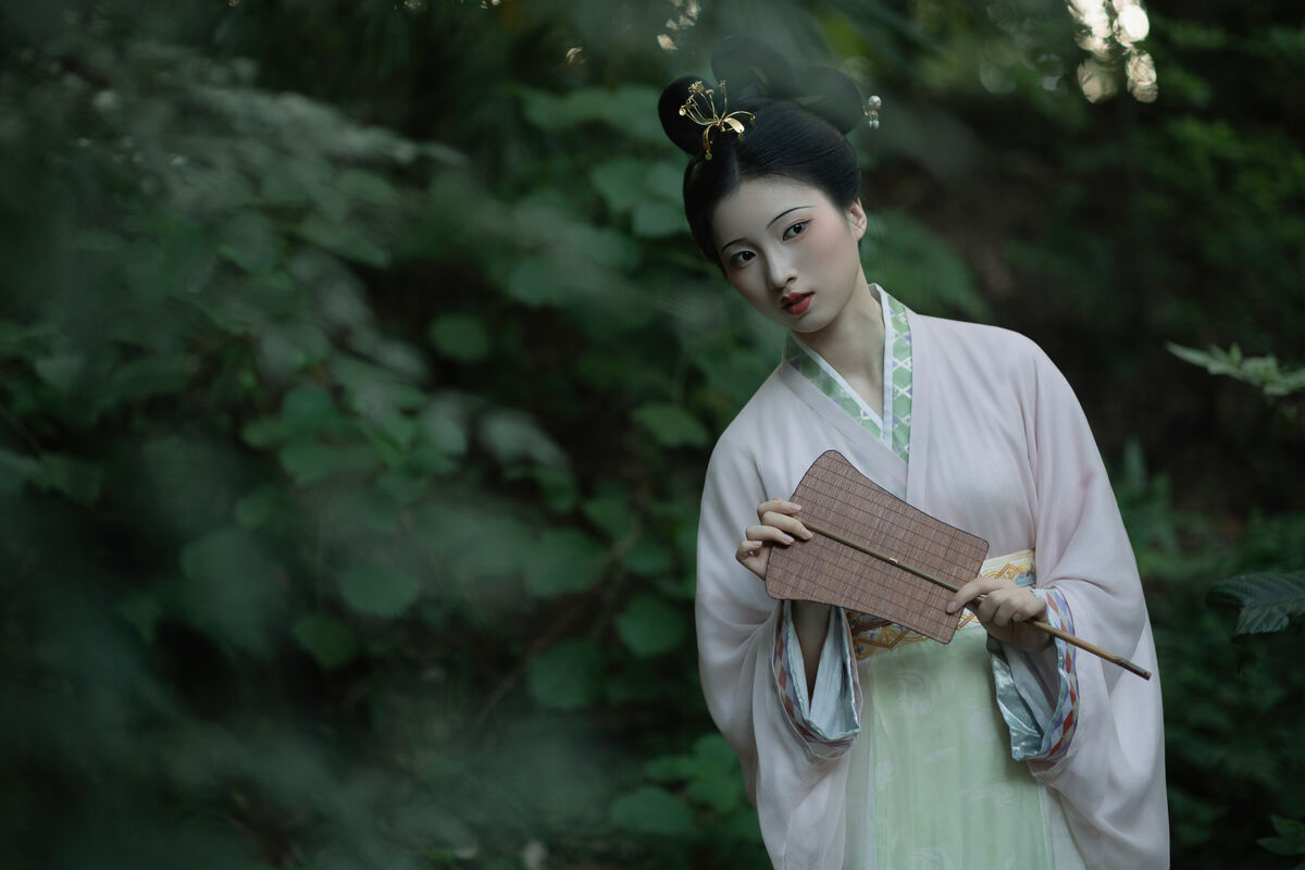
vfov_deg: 16.1
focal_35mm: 85
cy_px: 435
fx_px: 3081
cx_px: 652
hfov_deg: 23.9
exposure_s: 1/160
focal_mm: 85
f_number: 1.8
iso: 400
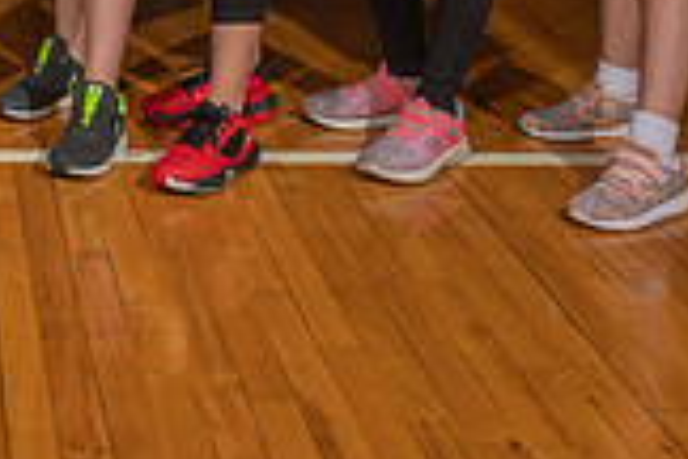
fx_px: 1796
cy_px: -266
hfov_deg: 20.5
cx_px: -102
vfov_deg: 13.5
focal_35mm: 94
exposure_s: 1/200
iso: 100
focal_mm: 24
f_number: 8
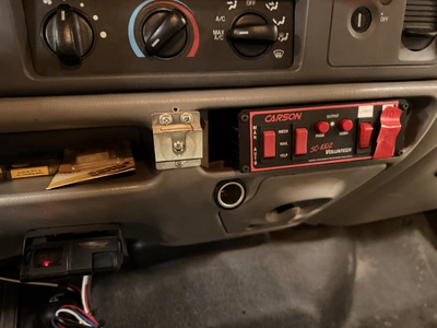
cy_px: 164
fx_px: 303
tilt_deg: -24.2
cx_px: 218
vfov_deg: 56.8
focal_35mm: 24
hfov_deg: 71.6
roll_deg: +0.6
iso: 1600
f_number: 1.78
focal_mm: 6.76
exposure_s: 1/20
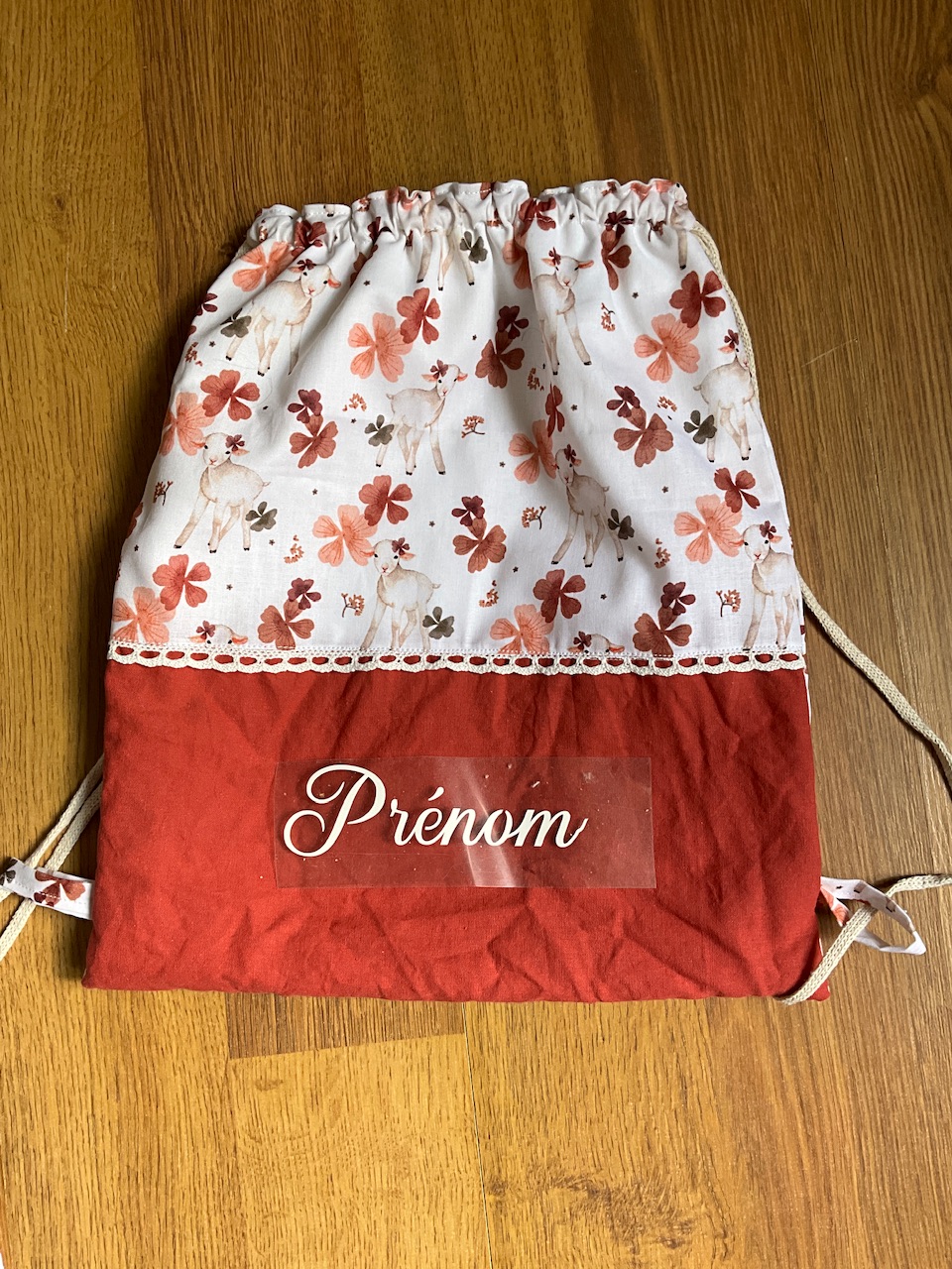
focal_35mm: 29
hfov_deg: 48.2
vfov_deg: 61.7
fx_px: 1063
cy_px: 634
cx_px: 476
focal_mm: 3
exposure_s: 1/117
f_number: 1.8
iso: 64
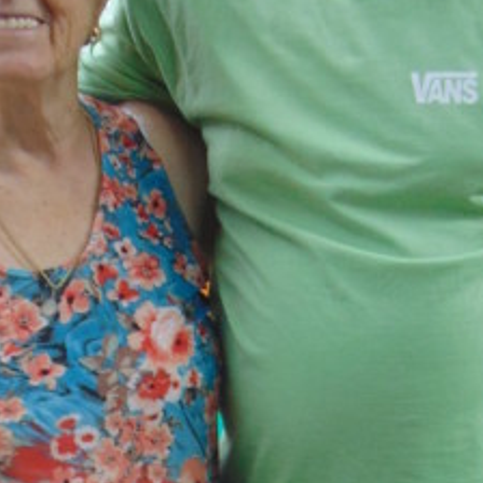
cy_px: 494
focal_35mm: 101
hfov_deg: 17.2
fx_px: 1594
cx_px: 291
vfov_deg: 16.8
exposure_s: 1/125
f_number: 3
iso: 80
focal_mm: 4.5
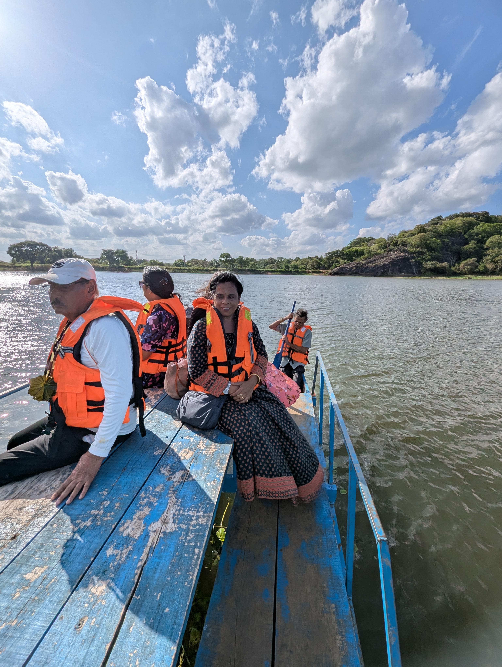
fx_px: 251
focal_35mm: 13
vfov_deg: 106.1
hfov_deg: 90.1
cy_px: 334
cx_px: 251
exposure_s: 1/5525
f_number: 2.2
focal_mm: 1.95
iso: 42
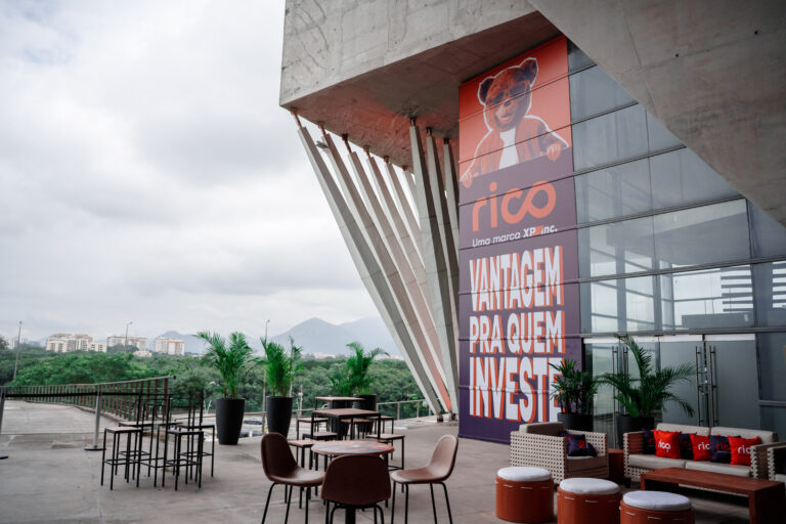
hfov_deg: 65.5
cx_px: 393
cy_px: 262
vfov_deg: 46.4
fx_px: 611
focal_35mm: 28
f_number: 2.8
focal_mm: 28
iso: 640
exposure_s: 1/4000
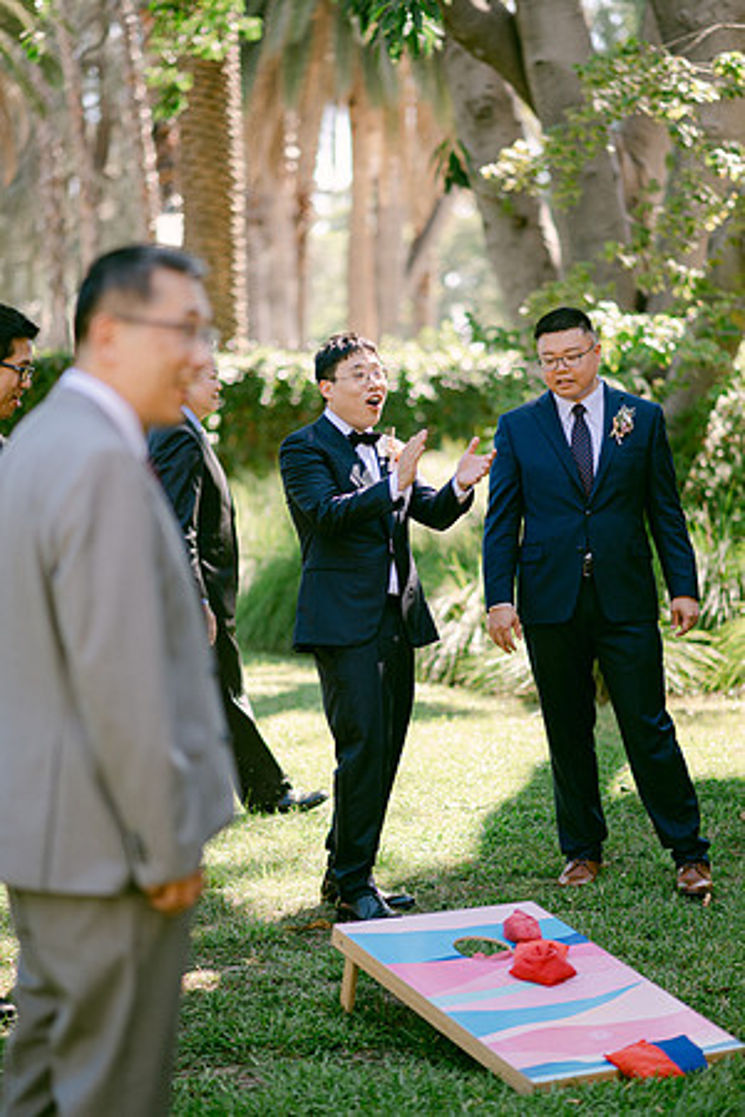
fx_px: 2638
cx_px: 372
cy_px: 558
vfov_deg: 23.9
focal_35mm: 85
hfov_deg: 16.1
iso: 80
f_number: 1.8
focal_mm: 85
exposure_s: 1/800
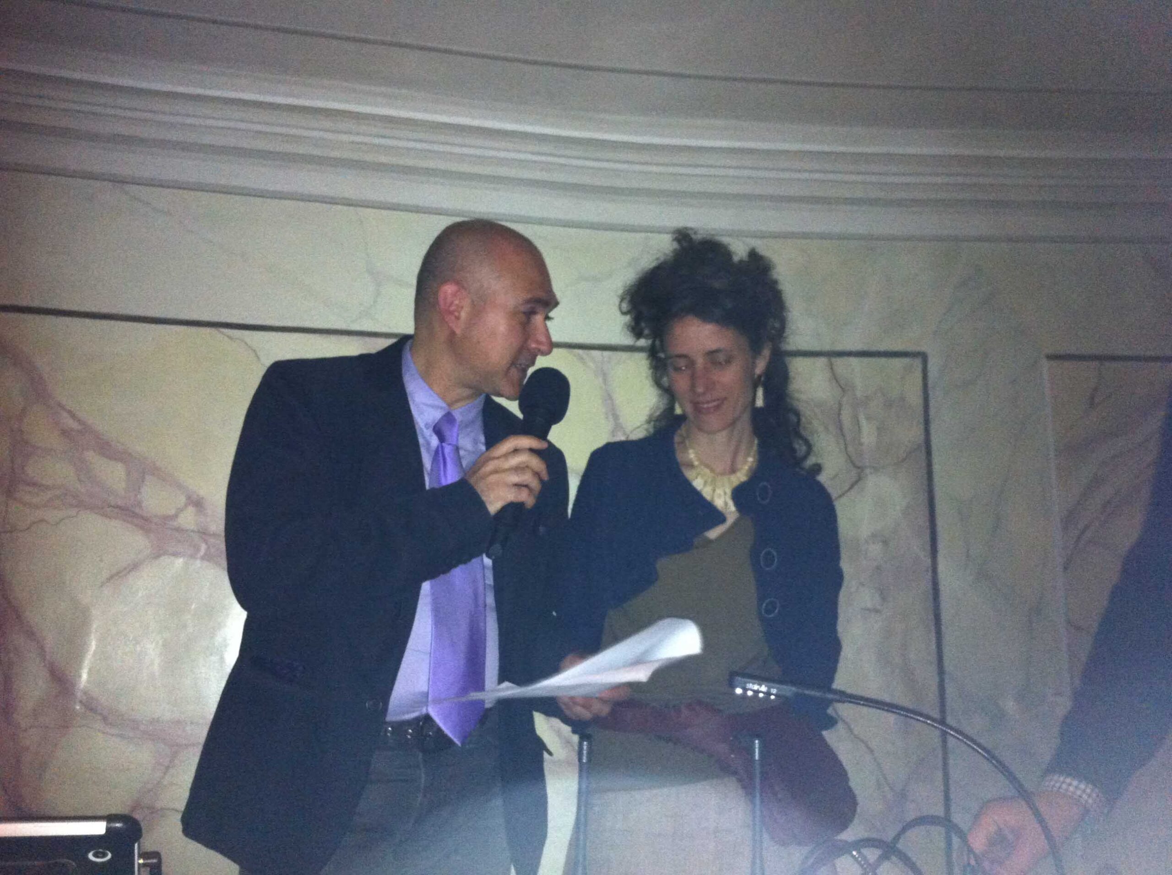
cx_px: 586
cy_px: 438
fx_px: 1183
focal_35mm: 35
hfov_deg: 52.7
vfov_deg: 40.6
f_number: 2.8
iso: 500
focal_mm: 3.85
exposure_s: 1/15
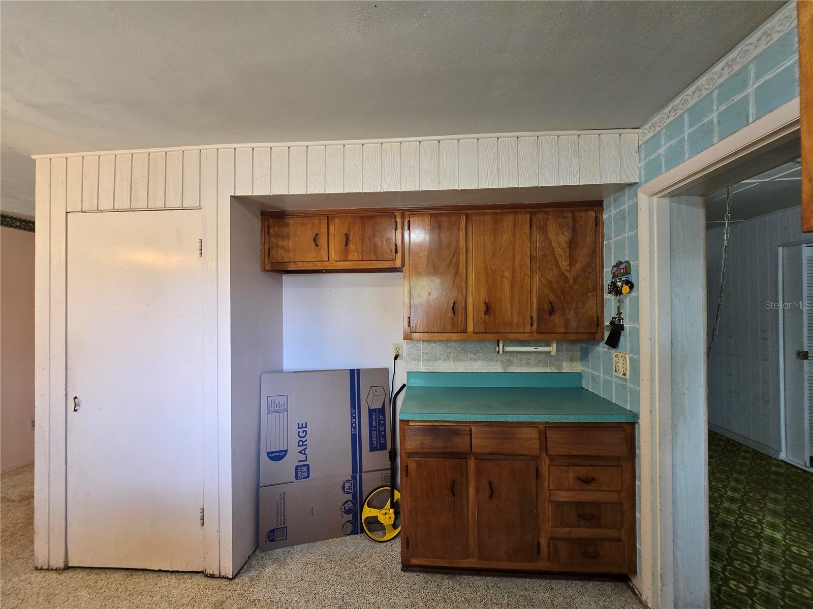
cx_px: 406
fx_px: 305
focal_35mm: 13
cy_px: 304
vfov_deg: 89.9
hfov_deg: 106.2
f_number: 2.2
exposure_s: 1/60
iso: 200
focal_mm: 2.2
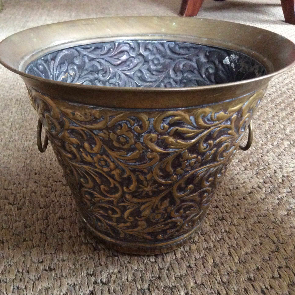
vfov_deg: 43.9
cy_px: 148
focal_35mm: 38
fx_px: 366
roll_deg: +3.3
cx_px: 120
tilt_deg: -30.2
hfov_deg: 43.7
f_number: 2.4
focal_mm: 3.3
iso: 400
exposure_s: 1/17
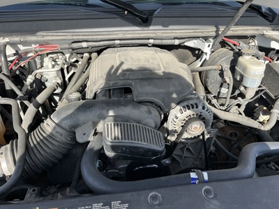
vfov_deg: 53.1
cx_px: 140
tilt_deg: -40.1
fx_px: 210
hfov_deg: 67.3
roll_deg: -0.3
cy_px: 104
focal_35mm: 26
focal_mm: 5.1
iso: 50
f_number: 1.6
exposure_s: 1/943
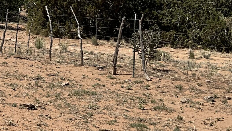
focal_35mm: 91
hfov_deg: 21.5
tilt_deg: +2.1
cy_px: -3
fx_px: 560
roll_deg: +0.2
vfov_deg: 13.1
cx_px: -57
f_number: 1.8
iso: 25
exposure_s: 1/2959
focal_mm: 3
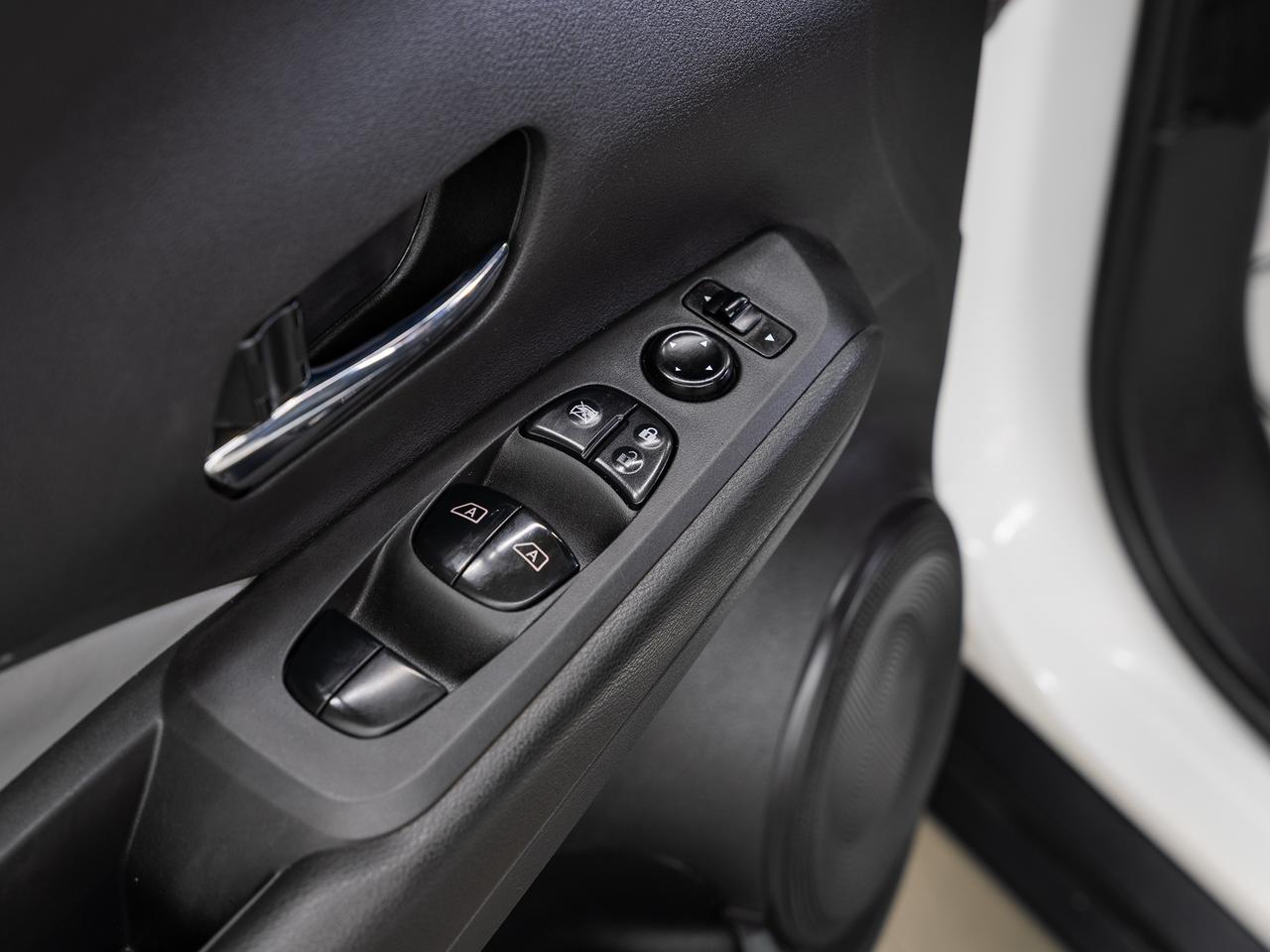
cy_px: 476
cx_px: 635
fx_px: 2778
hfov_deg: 25.8
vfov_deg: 19.5
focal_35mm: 76
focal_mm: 70
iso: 100
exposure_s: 1/2.5
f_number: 5.6
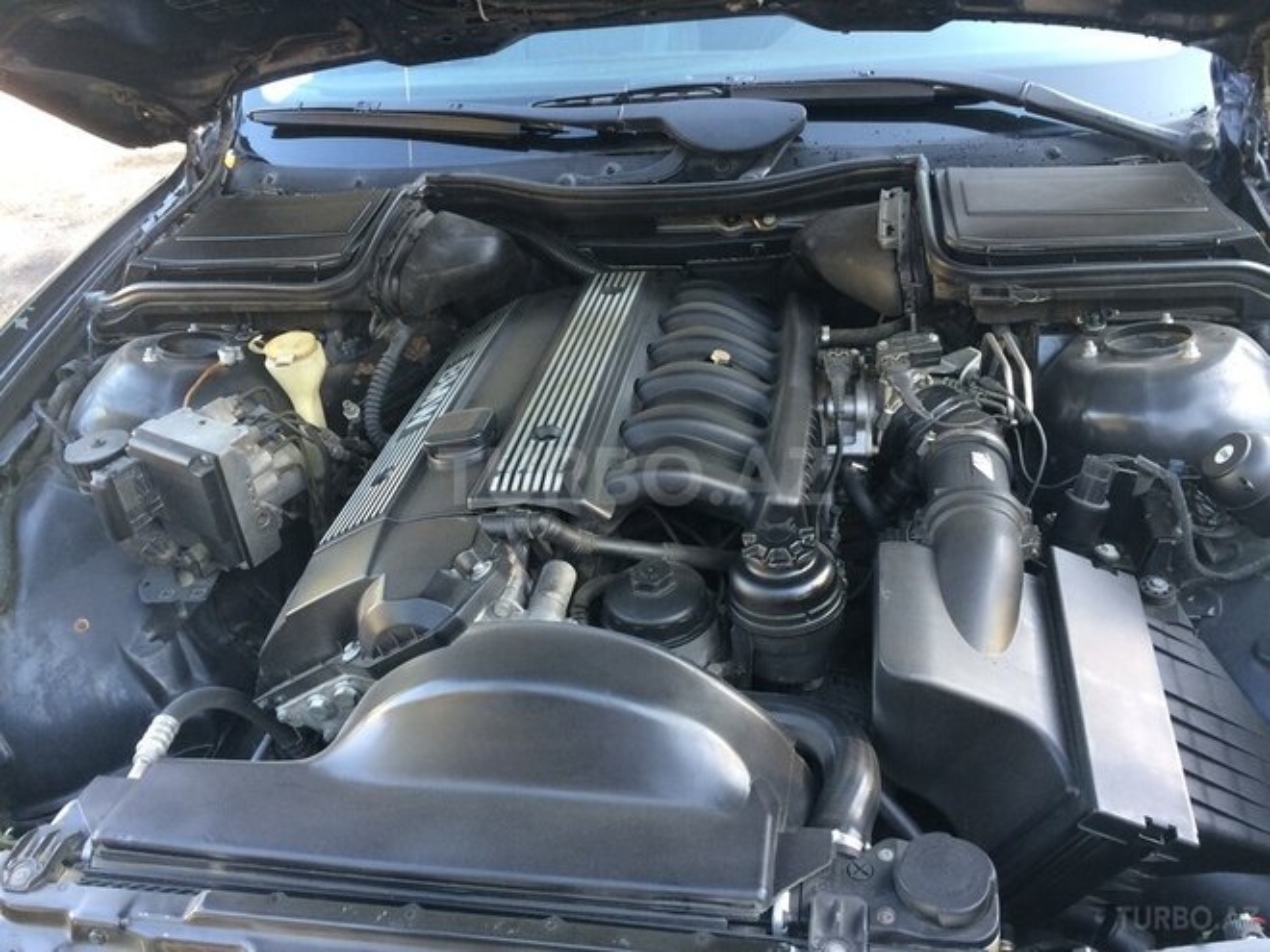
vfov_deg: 48.2
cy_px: 476
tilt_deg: -37.9
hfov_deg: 61.7
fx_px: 1064
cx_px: 635
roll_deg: +0.1
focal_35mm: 29
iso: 40
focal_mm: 4.15
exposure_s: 1/33
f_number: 2.2
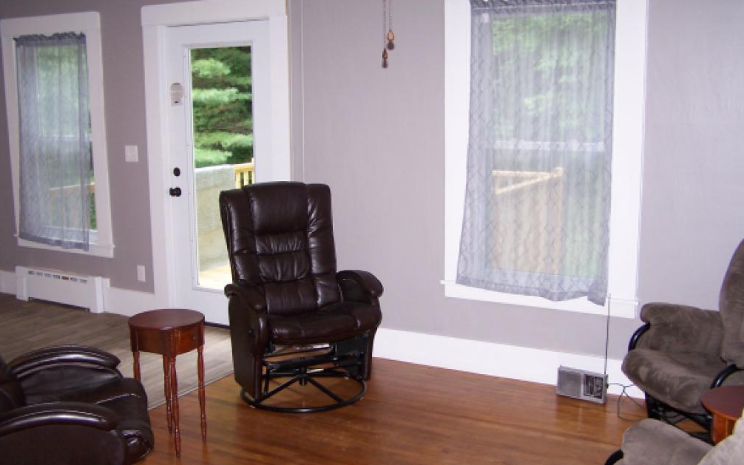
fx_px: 831
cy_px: 228
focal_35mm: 41
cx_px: 377
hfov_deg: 48.2
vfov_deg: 31.3
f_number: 2.8
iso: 140
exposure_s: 1/60
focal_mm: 6.3
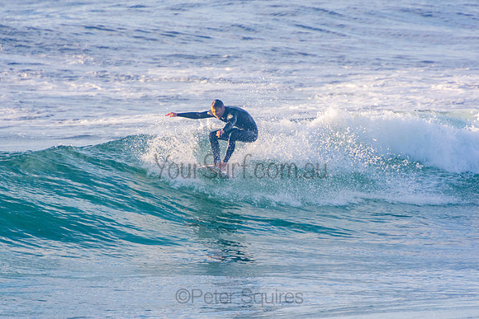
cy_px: 160
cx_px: 240
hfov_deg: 3.3
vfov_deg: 2.2
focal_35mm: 621
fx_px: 8269
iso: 450
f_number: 5.6
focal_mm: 400
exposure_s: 1/1250
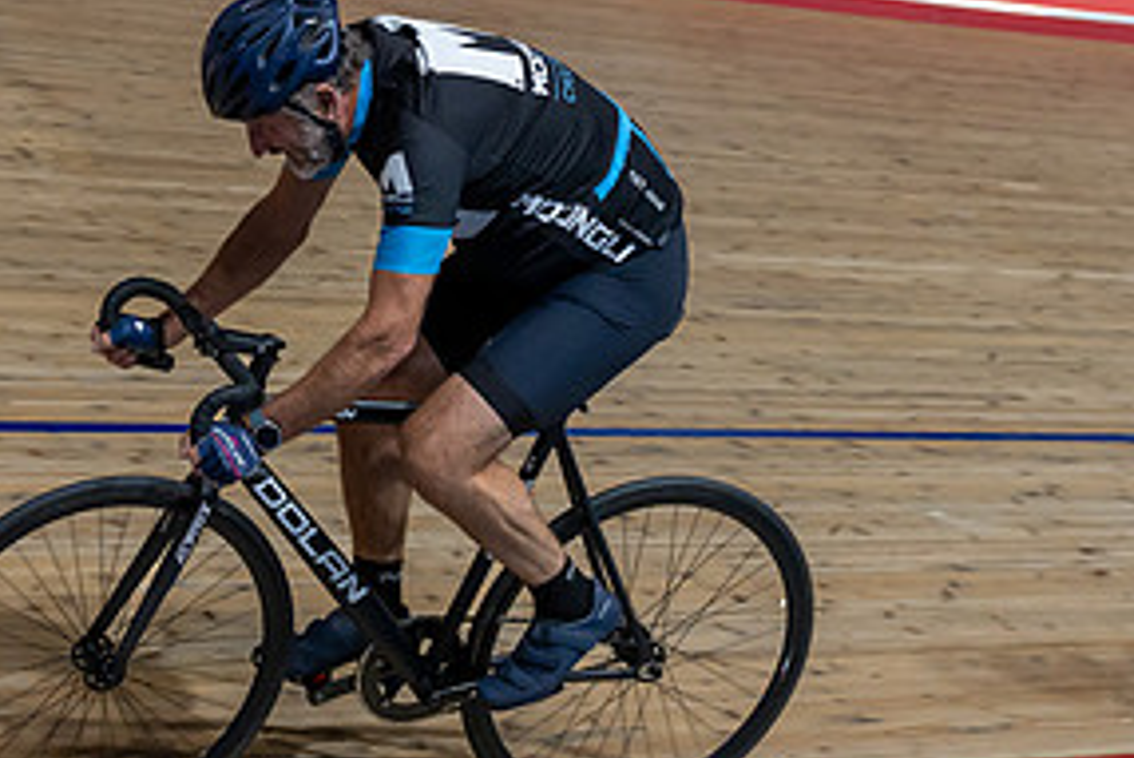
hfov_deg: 19.6
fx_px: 3278
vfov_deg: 13.2
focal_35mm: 104
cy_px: 329
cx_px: 386
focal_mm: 43
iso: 2500
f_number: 2.8
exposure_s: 1/1000
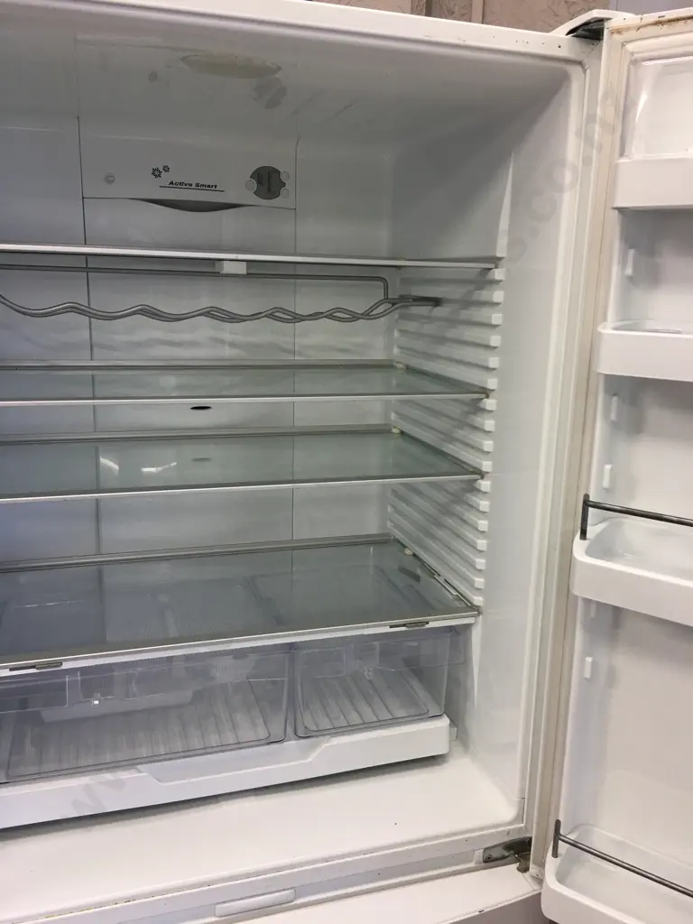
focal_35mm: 29
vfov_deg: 61.7
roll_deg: -2.7
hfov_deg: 48.2
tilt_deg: -12.7
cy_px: 462
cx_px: 346
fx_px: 774
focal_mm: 4.15
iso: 50
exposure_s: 1/33
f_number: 2.2
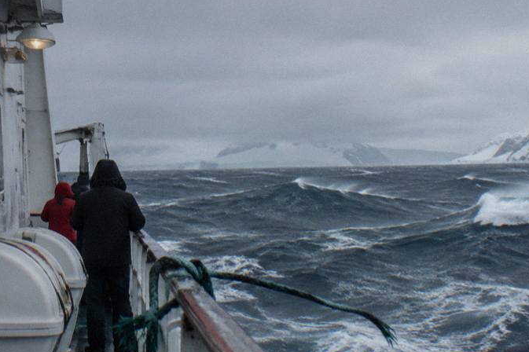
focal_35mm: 52
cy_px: 215
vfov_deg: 25.9
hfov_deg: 37.4
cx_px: 391
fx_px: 764
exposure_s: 1/320
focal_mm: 35
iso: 400
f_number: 8
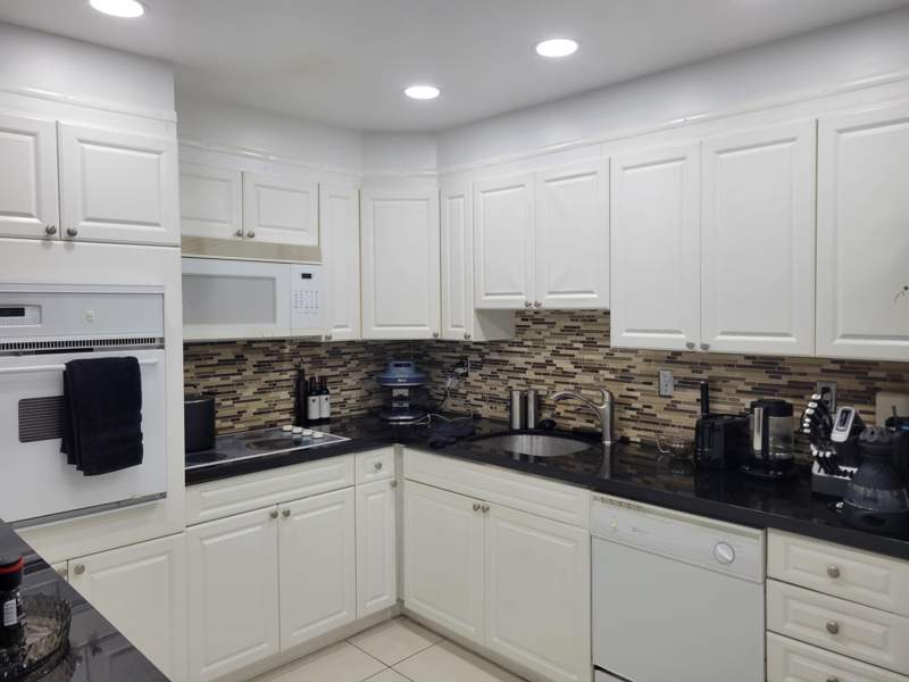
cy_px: 341
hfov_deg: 67.3
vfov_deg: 53.1
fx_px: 683
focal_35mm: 26
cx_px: 454
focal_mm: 5.4
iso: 80
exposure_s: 1/120
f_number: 1.8
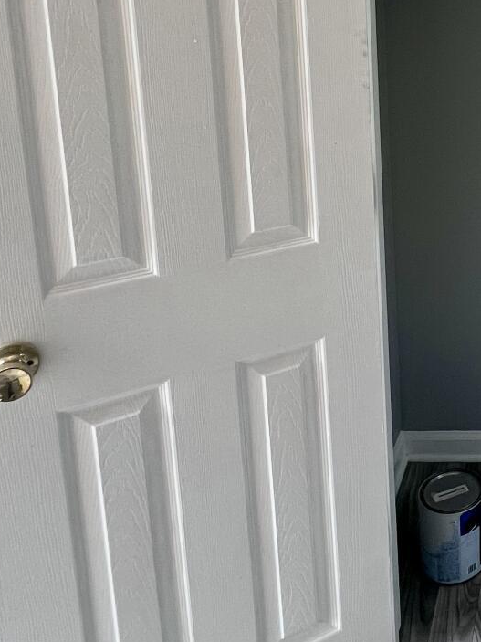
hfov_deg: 31.9
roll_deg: -0.3
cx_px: 583
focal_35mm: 37
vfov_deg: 46.1
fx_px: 686
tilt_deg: -8.1
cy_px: 85
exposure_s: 1/120
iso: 125
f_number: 1.8
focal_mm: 1.57
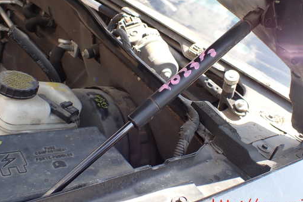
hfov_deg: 51.8
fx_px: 311
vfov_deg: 35.8
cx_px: 168
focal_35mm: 37
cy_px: 78
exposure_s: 1/160
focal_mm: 5.4
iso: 100
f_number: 3.2
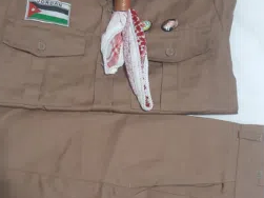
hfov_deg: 43.8
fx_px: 328
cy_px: 112
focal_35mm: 43
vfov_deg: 33.5
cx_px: 116
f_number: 1.7
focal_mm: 3.93
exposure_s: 1/25
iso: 160
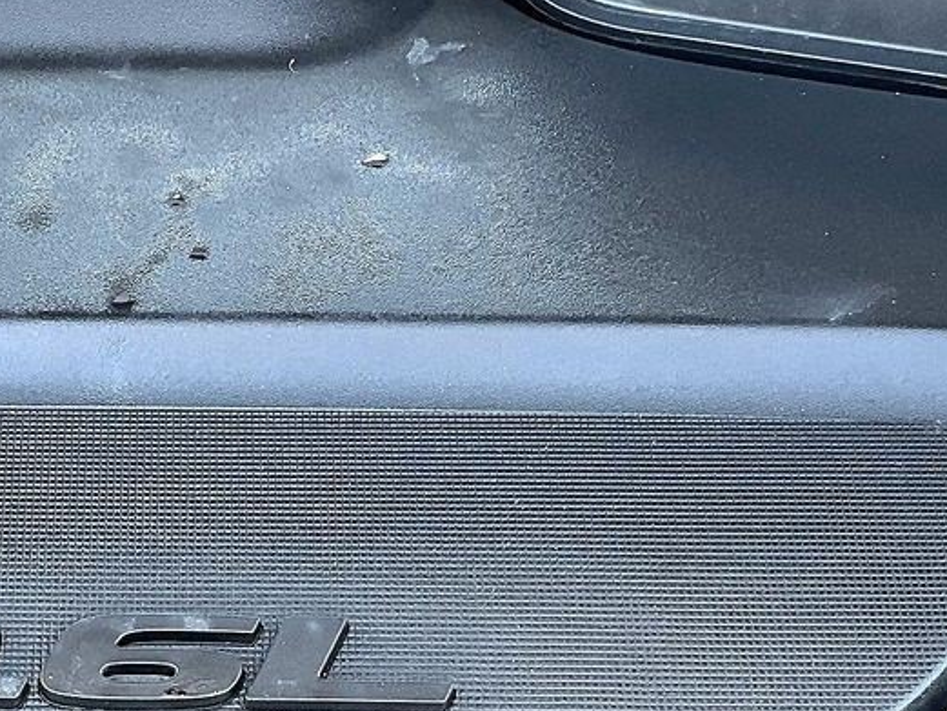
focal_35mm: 89
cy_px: 313
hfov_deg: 21.5
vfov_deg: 16.6
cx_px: 96
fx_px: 2435
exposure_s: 1/115
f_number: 1.8
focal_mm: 3
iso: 64
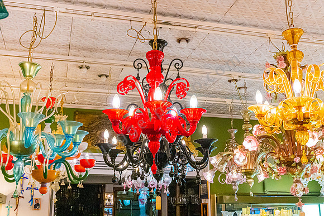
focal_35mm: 43
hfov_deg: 45.4
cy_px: 108
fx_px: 387
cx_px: 162
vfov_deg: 31.2
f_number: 8
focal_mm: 29
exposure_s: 1/250
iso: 6400
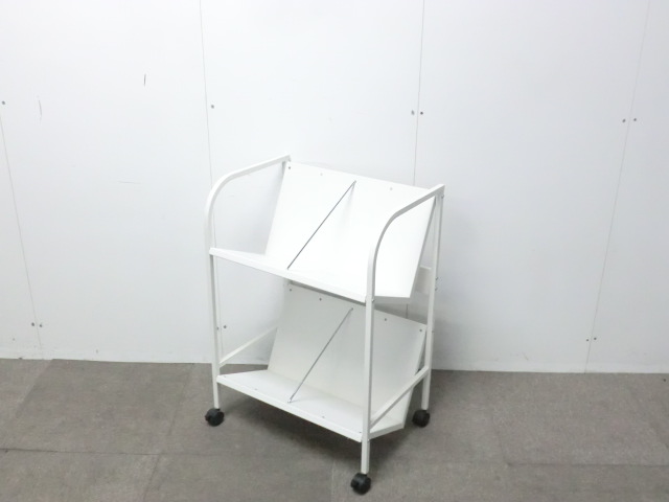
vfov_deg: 37.7
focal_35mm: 38
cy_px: 251
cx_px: 334
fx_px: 734
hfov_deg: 49.0
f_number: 3.9
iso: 800
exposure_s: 1/40
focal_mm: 6.9
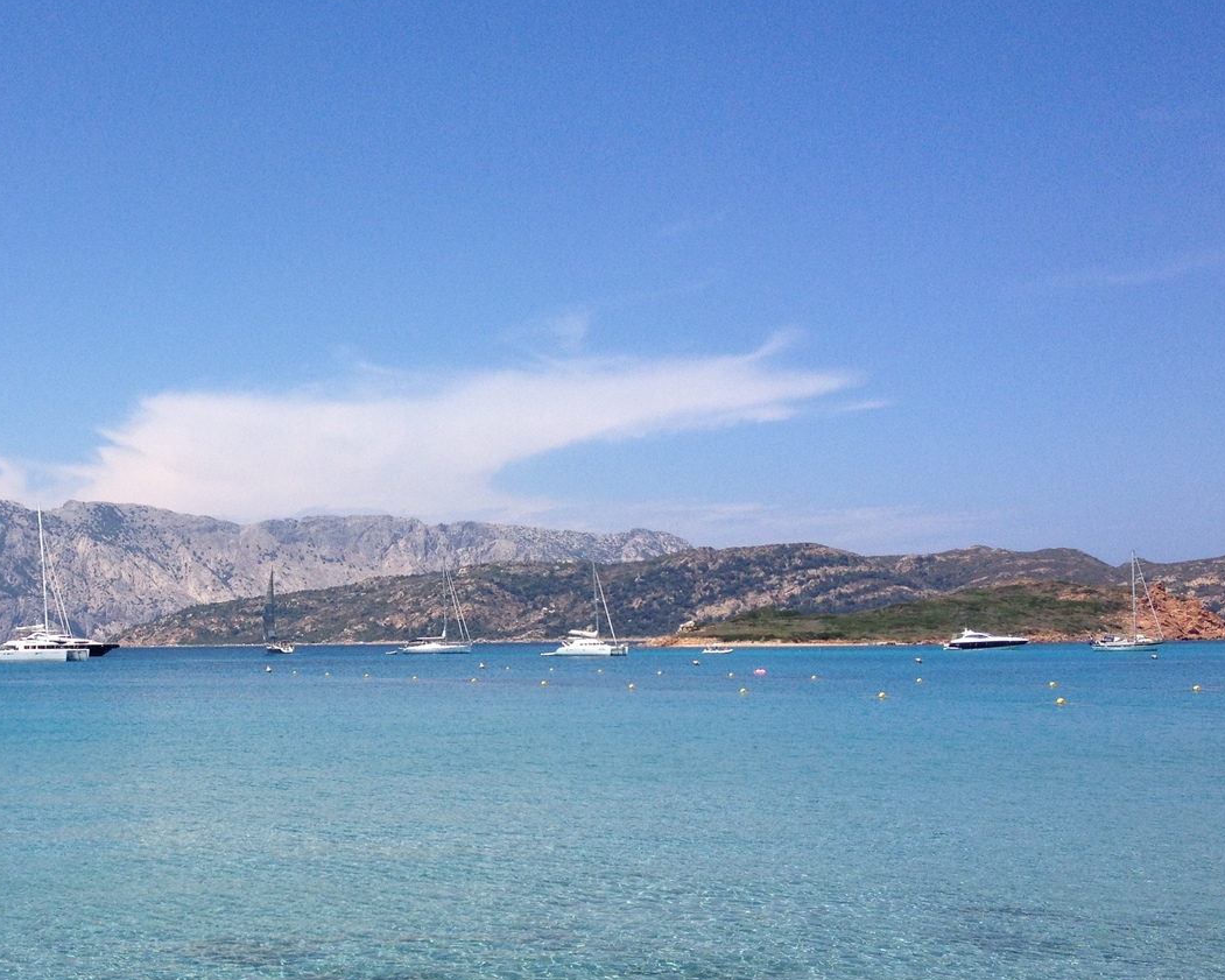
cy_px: 594
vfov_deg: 29.1
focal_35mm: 52
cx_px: 325
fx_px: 1885
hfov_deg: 35.3
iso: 50
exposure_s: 1/2304
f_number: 2.4
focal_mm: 4.28
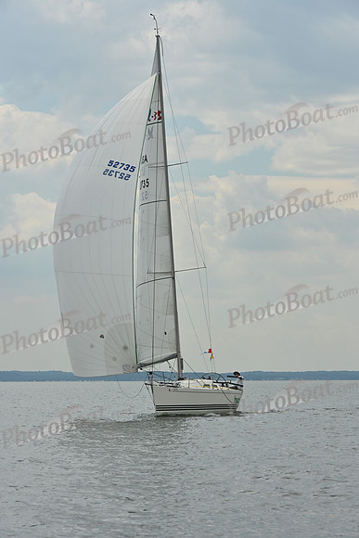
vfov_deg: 15.2
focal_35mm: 135
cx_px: 180
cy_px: 269
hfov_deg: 10.2
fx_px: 2018
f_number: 11
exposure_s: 1/1250
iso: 320
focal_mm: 135
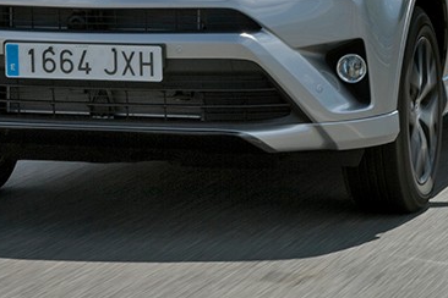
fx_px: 2439
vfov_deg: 7.0
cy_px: -9
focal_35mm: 196
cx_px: 143
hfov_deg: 10.5
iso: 200
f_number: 22
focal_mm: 70
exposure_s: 1/160
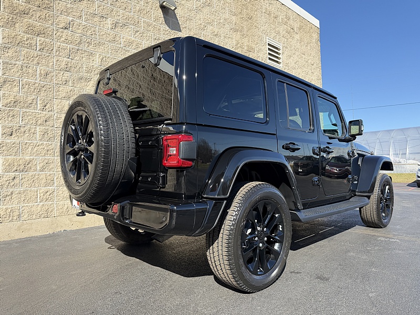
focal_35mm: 24
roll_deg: +1.7
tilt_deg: +1.6
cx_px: 210
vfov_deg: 56.8
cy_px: 158
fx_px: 291
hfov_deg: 71.6
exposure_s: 1/2169
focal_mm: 6.76
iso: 80
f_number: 1.78
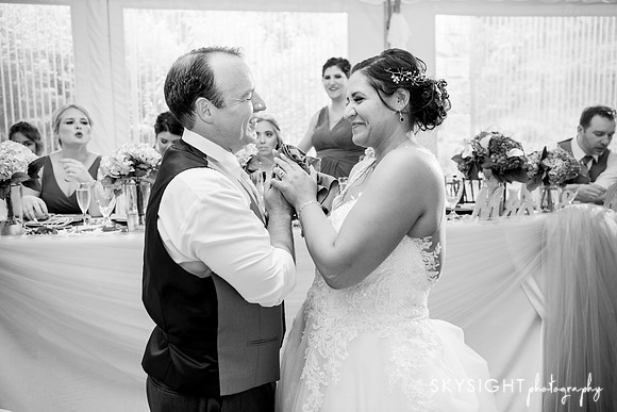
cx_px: 308
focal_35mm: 36
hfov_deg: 53.1
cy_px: 206
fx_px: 617
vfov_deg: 36.9
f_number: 3.5
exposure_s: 1/200
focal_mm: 36
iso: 800
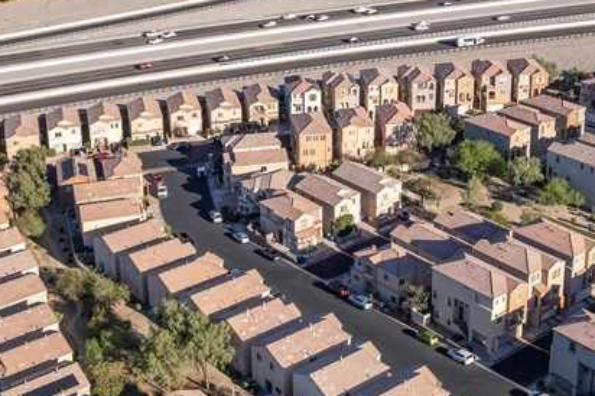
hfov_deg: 34.5
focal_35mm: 58
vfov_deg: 22.8
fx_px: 958
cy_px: 50
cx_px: 315
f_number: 2.8
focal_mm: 8.38
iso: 100
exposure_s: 1/40
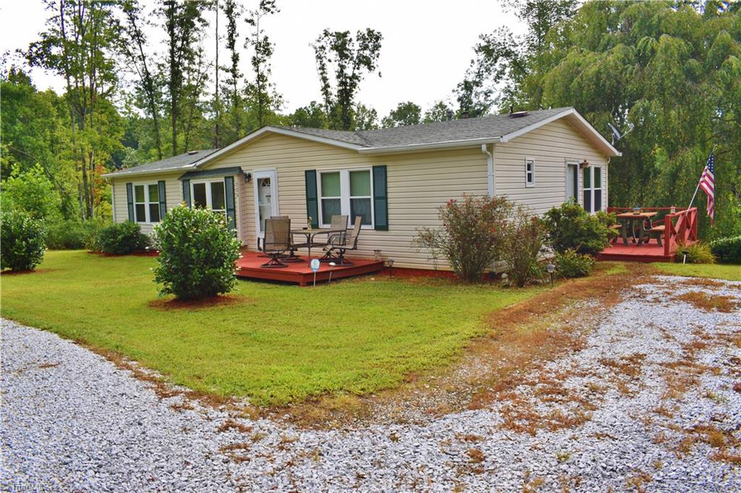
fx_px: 556
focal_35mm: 27
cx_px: 370
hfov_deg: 67.4
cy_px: 246
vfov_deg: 47.9
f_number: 11
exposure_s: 1/15
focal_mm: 18
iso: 100
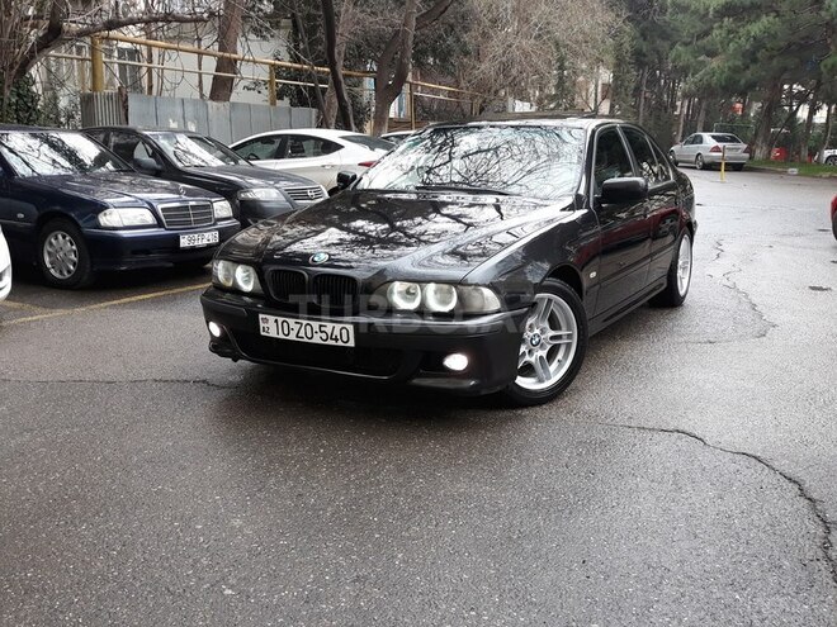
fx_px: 653
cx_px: 418
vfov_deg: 51.4
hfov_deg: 65.3
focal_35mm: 27
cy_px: 314
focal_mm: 3.71
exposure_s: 1/100
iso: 40
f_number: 1.7
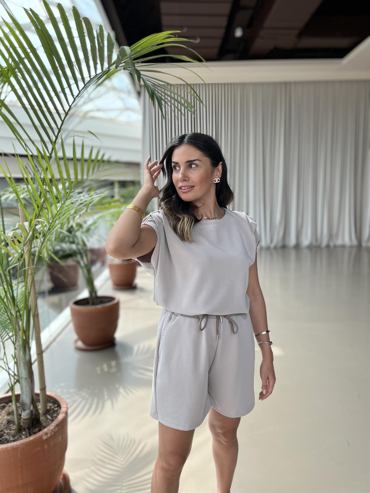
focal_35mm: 26
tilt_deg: -7.7
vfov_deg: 67.3
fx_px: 371
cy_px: 246
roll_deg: +2.1
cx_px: 185
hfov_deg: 53.1
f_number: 1.6
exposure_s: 1/303
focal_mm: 5.1
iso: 50
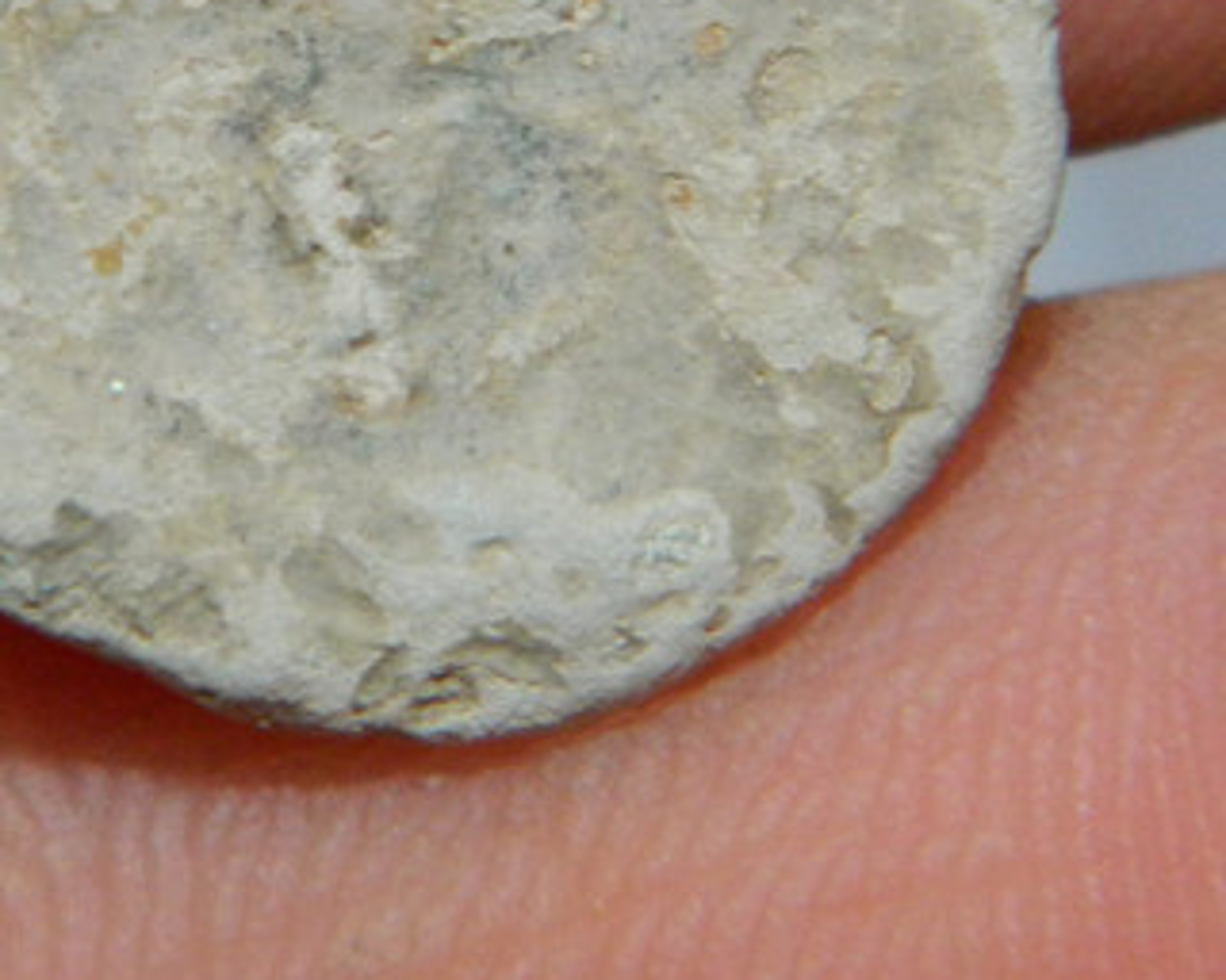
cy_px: 34
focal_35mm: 273
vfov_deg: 5.7
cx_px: 328
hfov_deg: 7.1
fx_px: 9906
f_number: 11.9
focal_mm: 15.1
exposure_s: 1/50
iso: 200
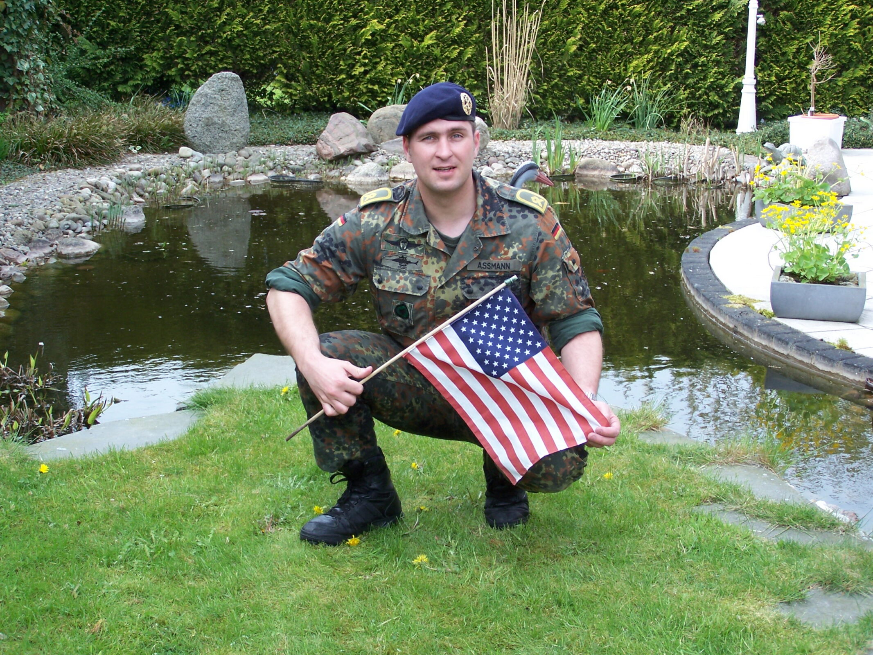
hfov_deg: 32.7
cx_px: 436
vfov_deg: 24.8
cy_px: 328
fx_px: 1488
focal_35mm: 59
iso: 80
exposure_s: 1/250
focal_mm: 9.8
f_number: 3.1
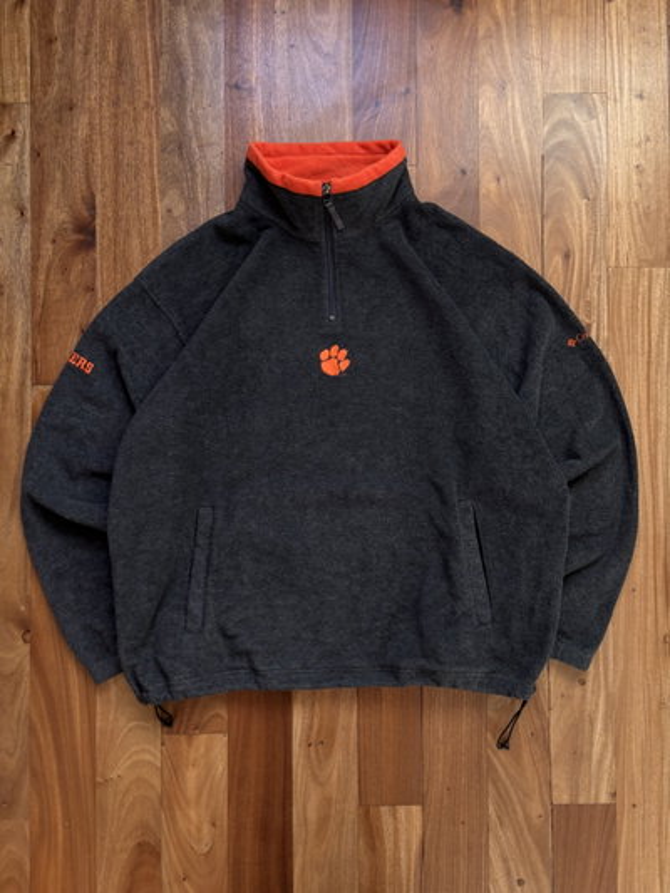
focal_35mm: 26
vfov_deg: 67.3
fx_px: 671
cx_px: 335
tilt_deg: -89.1
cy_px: 446
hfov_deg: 53.1
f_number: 1.6
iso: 50
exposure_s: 1/273
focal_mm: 5.96
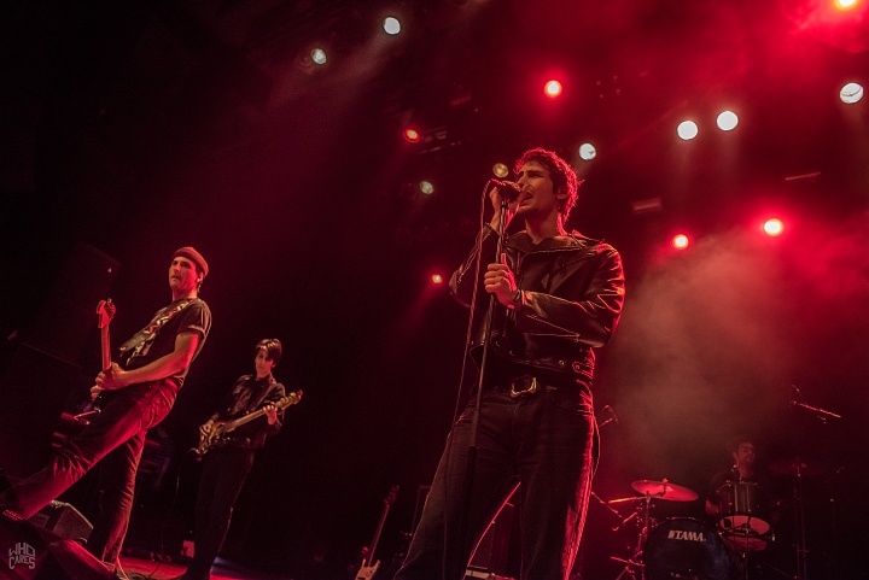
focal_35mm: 24
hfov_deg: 73.7
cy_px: 290
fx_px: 580
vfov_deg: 53.2
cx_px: 434
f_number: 2.8
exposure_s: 1/100
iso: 2500
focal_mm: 24
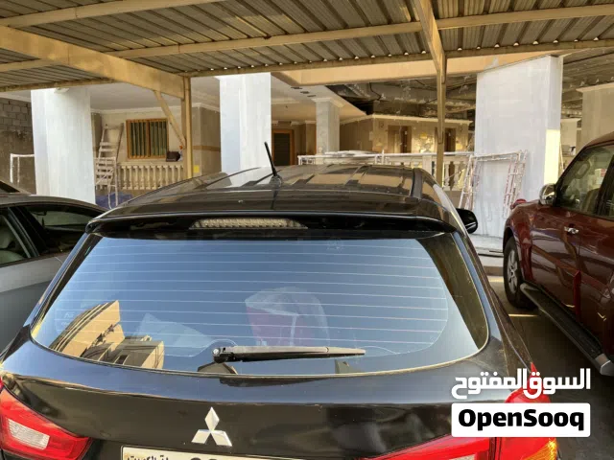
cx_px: 307
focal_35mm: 26
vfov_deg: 53.1
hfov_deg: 67.3
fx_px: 461
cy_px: 230
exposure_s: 1/122
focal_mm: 5.1
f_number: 1.6
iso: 40
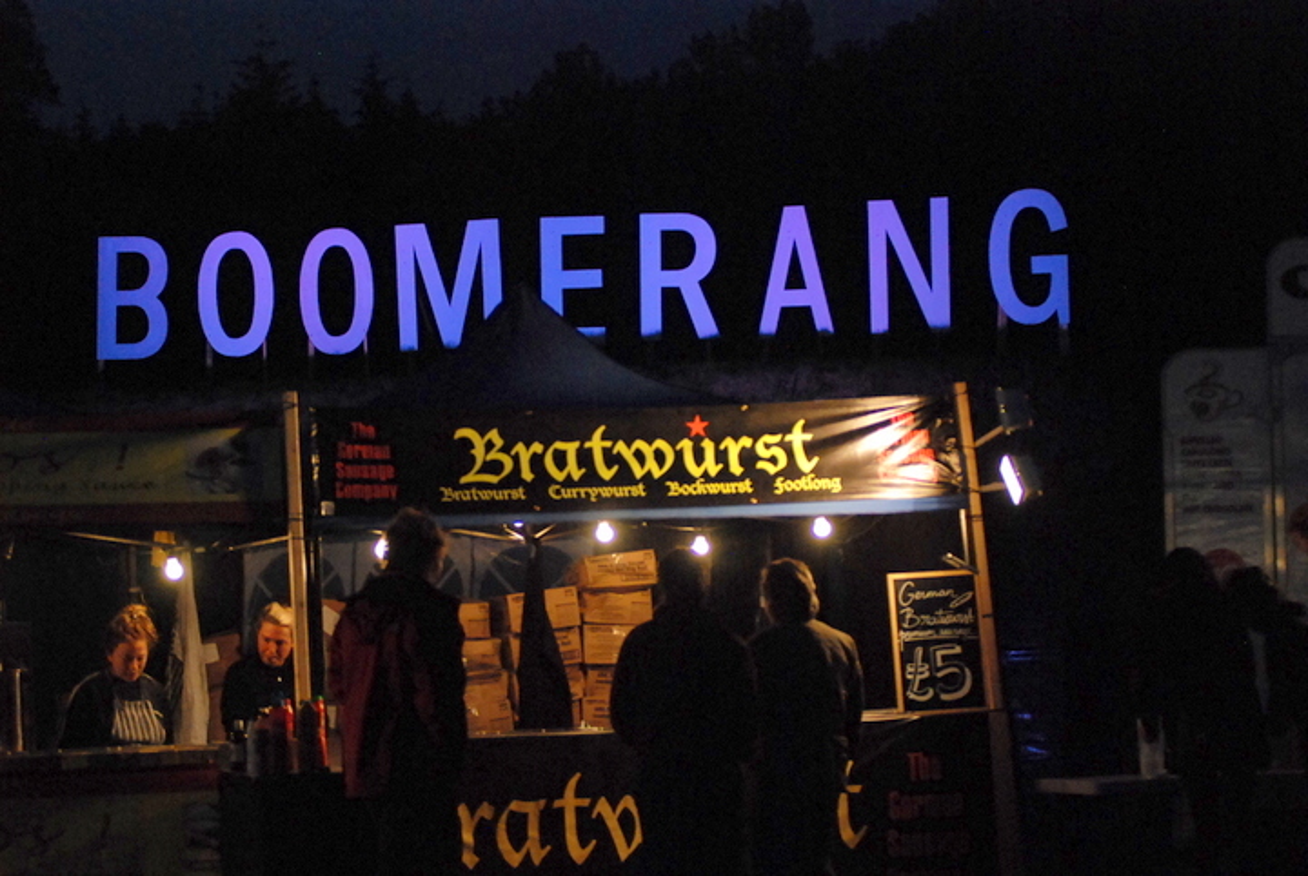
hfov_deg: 17.0
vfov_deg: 11.5
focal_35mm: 120
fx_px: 4365
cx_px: 654
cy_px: 438
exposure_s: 1/640
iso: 1600
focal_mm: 80
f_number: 2.8
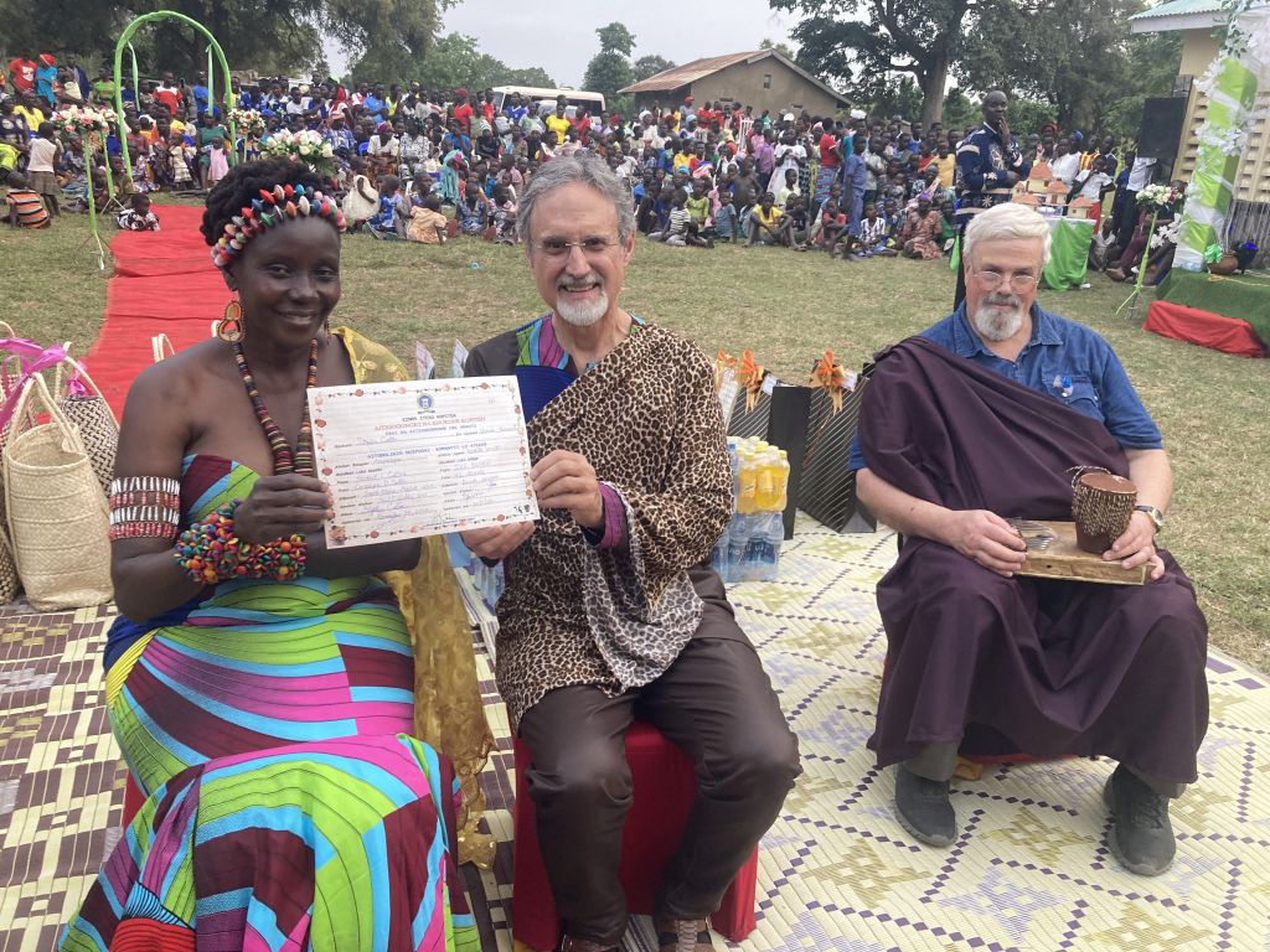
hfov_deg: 63.4
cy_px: 476
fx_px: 1027
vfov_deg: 49.7
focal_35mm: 28
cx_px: 635
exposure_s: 1/70
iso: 80
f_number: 1.8
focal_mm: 3.99
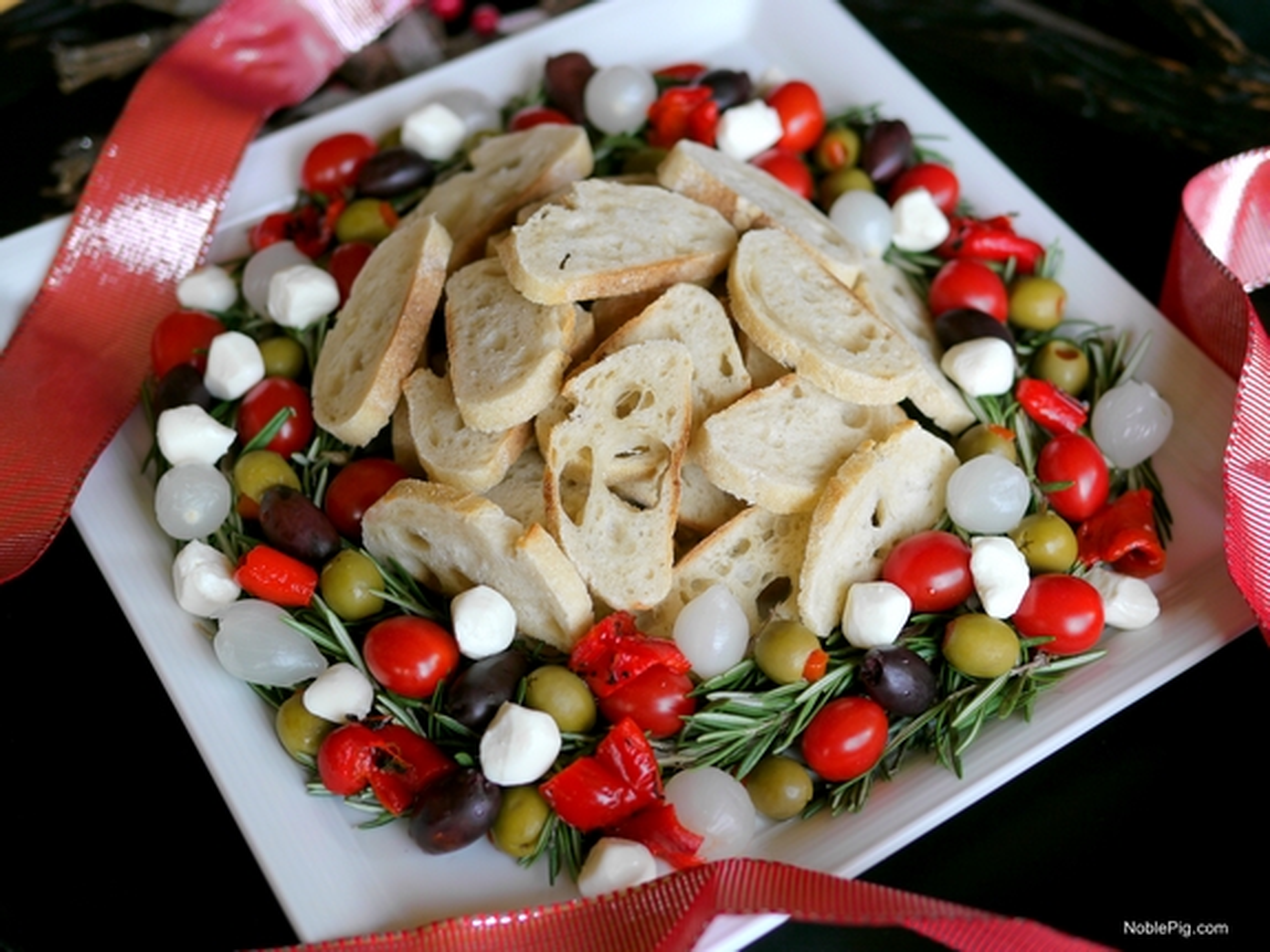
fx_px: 1834
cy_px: 476
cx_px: 635
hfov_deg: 38.2
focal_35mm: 50
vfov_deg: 29.1
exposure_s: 1/250
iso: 125
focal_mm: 25
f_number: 2
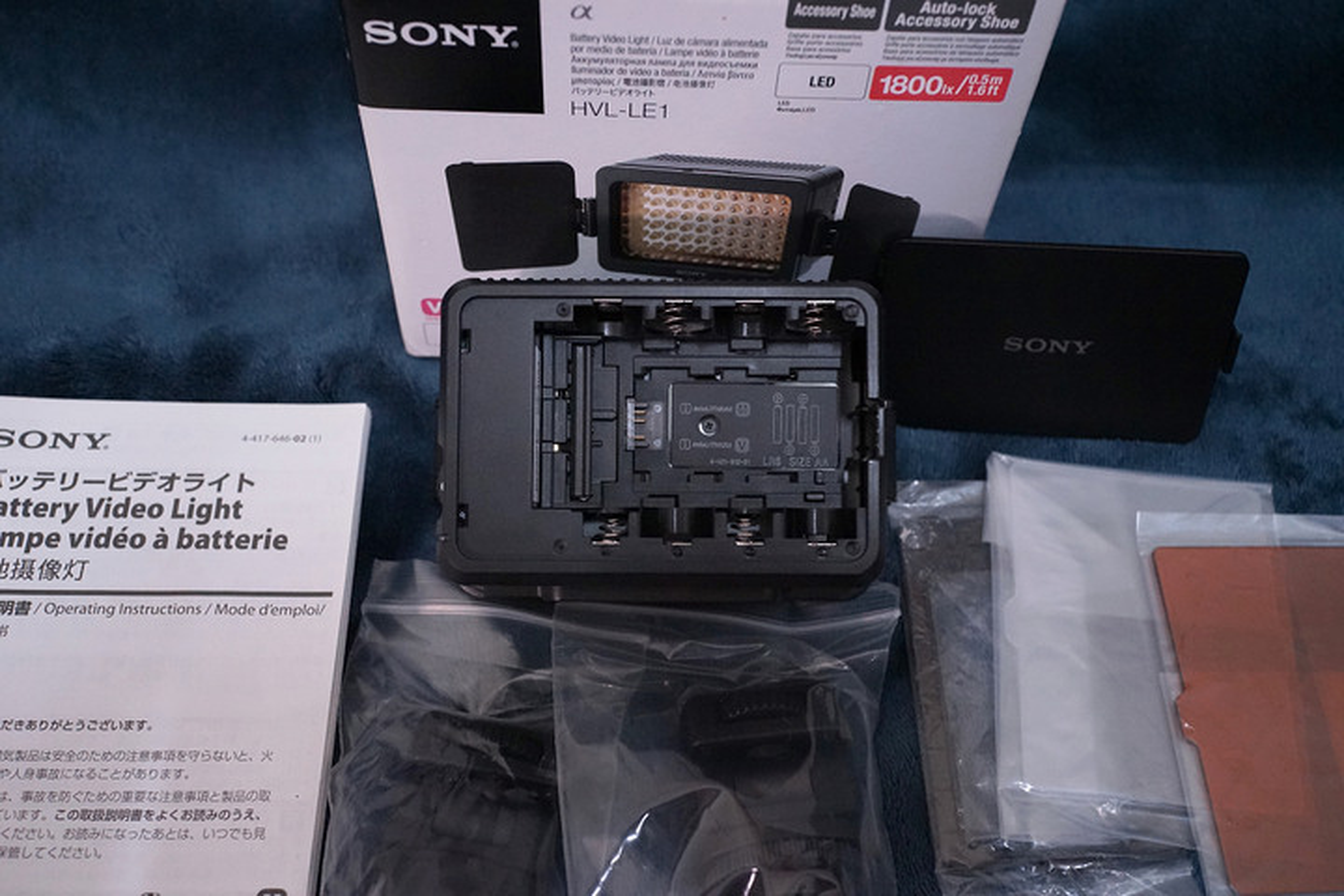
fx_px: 1307
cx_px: 672
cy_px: 448
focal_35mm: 35
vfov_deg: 37.9
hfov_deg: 54.4
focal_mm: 35
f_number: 5.6
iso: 6400
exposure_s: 1/80
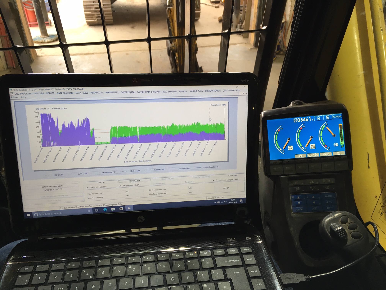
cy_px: 145
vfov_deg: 48.2
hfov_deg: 61.7
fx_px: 323
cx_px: 193
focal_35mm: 29
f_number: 2.2
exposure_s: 1/33
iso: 64
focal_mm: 4.15
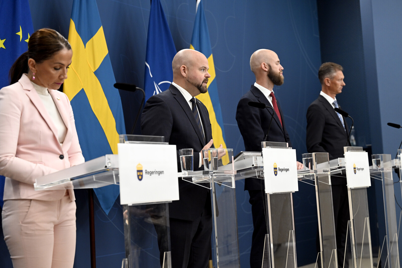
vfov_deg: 19.5
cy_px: 134
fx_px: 782
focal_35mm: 70
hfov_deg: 28.8
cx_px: 201
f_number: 4
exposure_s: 1/500
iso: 2500
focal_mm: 70
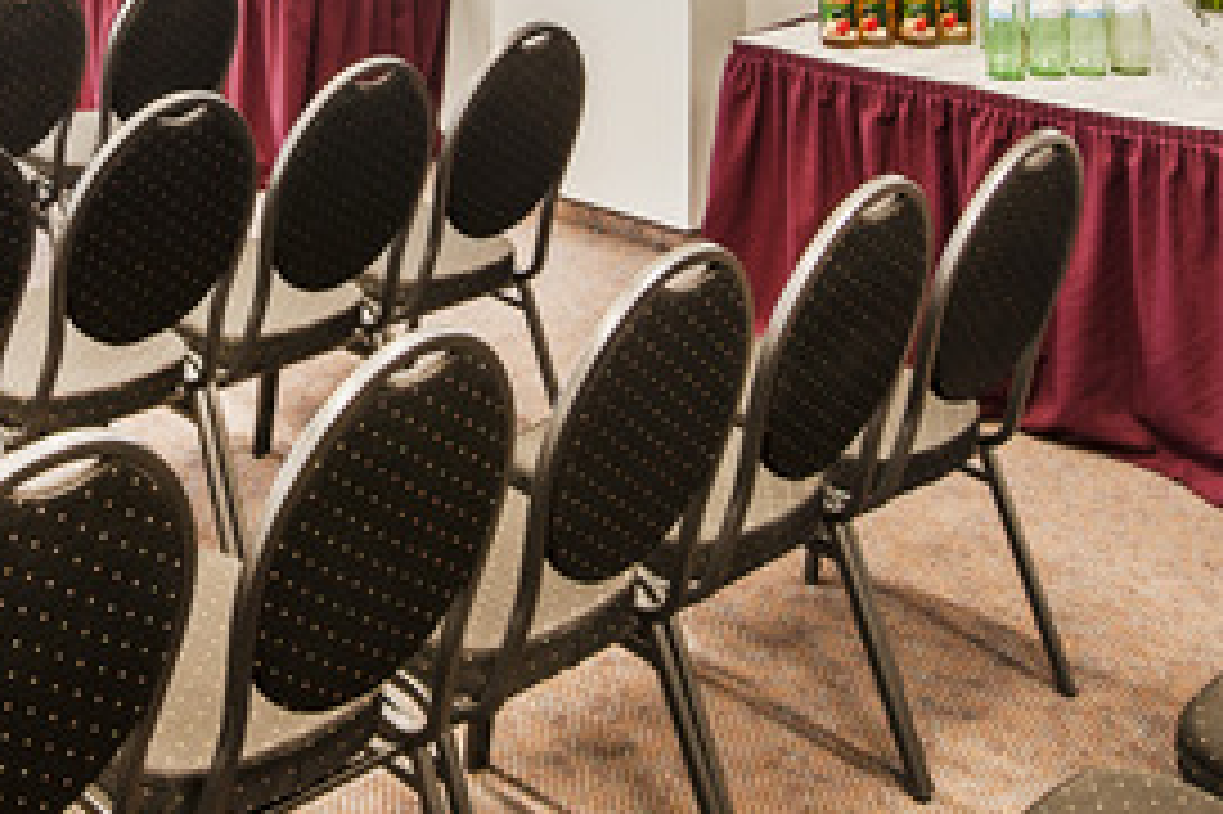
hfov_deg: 35.8
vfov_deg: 25.3
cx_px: 184
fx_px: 1799
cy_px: 243
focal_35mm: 53
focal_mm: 18
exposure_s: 1
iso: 200
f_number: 8
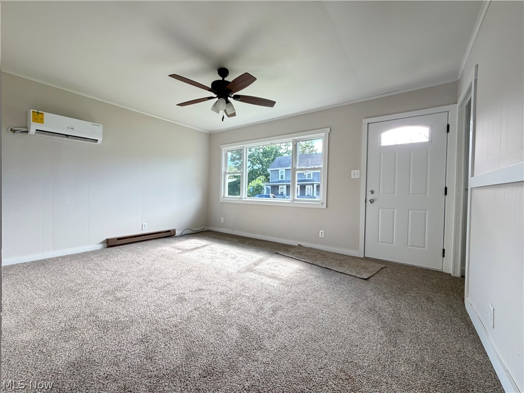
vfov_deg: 85.7
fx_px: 212
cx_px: 262
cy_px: 196
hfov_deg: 102.1
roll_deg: -0.9
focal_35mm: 14
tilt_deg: -1.6
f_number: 2.2
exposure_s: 1/100
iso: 320
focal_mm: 2.22
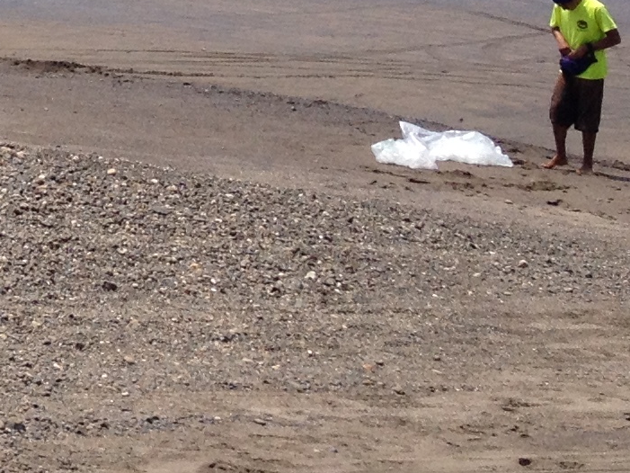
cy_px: -404
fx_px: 2967
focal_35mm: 163
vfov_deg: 8.7
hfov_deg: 11.1
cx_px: -596
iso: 50
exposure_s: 1/2304
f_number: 2.4
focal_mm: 4.28
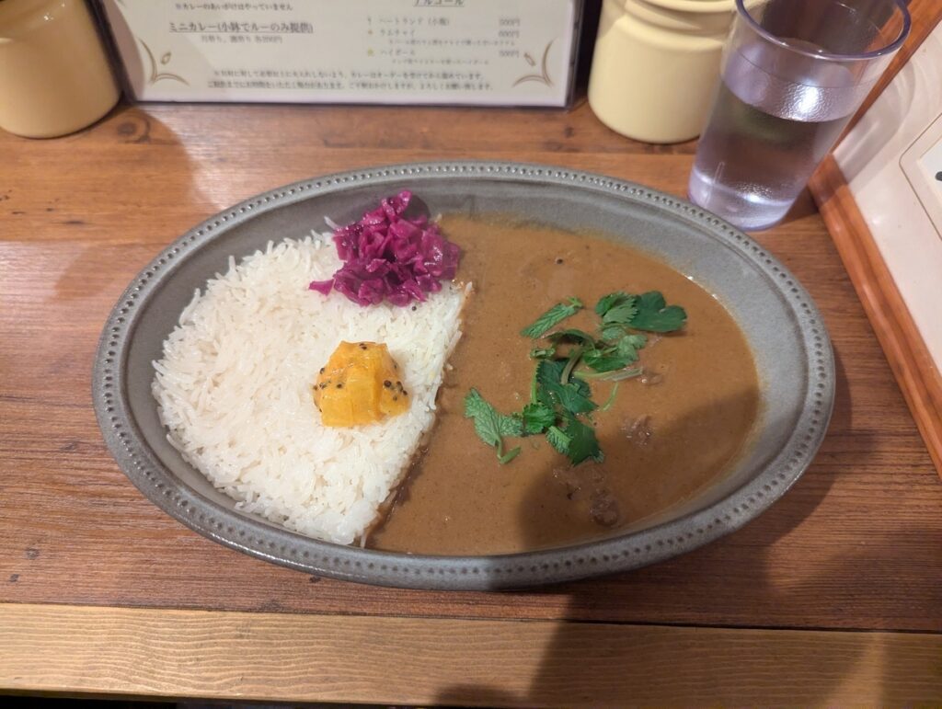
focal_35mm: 24
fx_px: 654
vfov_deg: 56.9
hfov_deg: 71.5
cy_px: 354
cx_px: 471
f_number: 1.85
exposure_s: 1/126
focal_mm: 6.81
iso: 1567
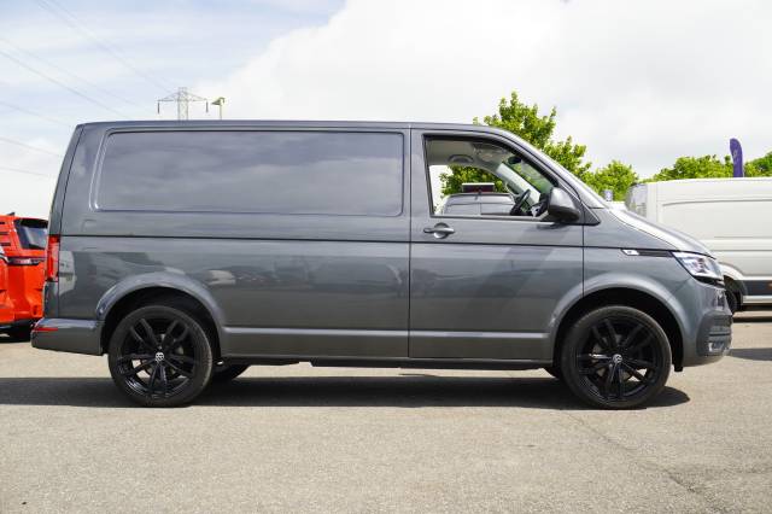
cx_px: 386
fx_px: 932
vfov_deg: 30.8
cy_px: 257
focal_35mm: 44
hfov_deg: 45.0
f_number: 6.3
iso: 100
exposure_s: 1/80
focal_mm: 29
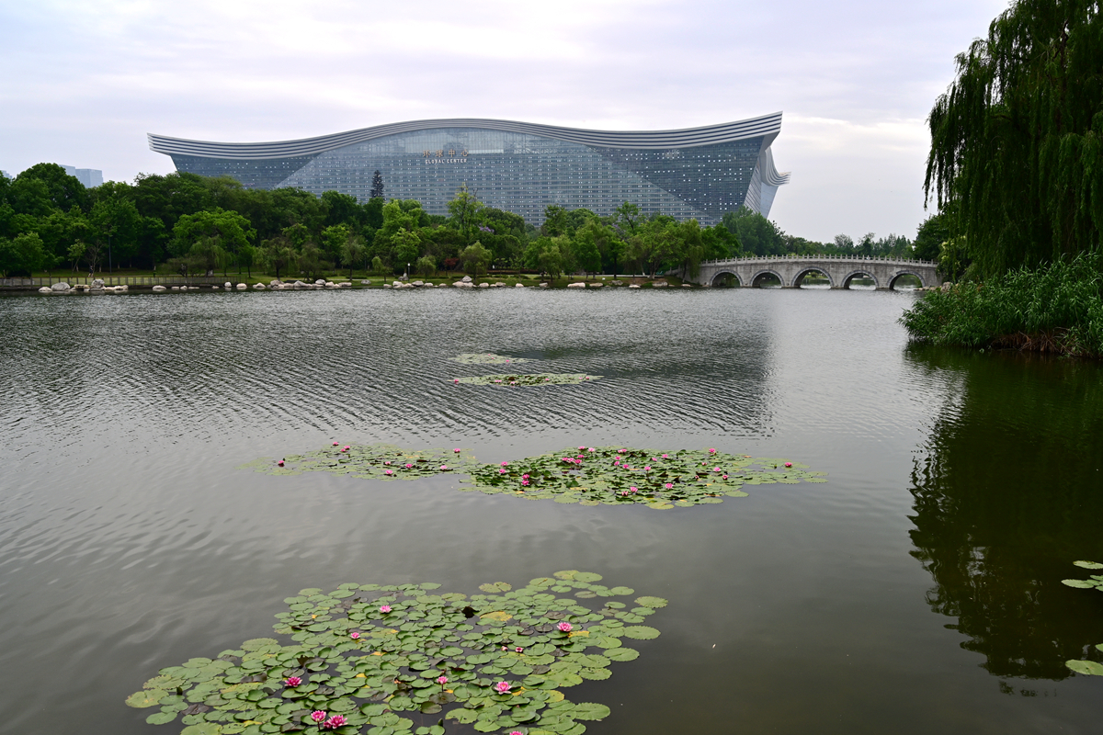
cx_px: 552
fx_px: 934
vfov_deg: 43.0
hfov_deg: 61.1
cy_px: 368
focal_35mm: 30
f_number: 8
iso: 125
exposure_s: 1/160
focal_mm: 30.5
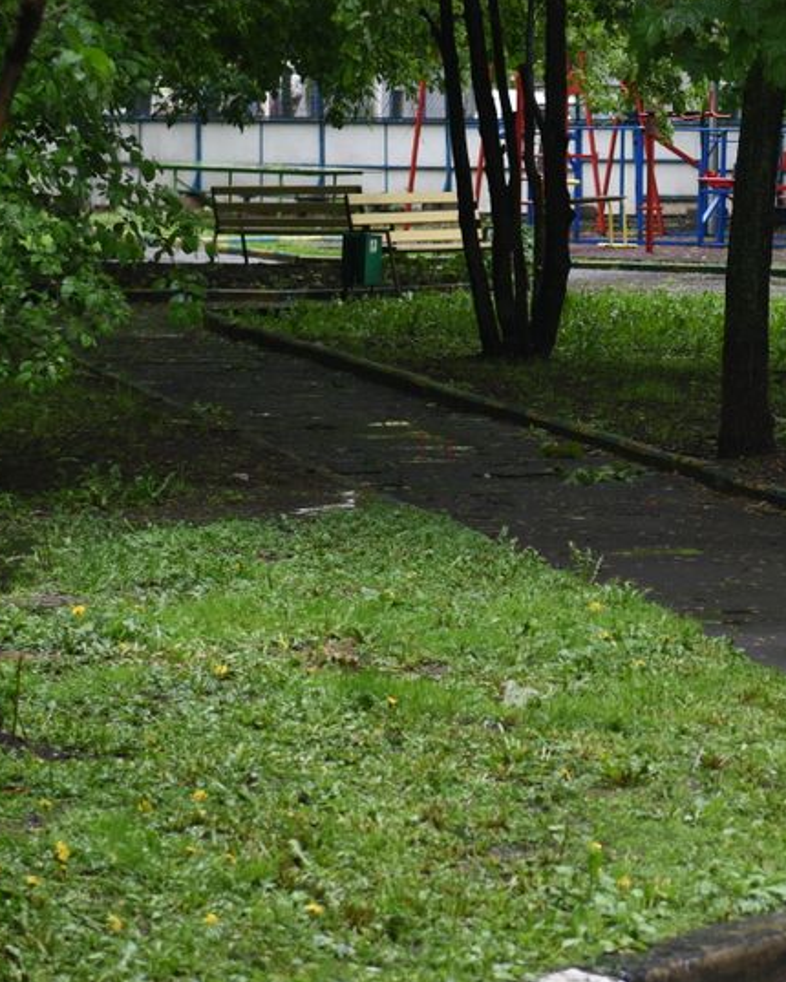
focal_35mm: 198
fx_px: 5754
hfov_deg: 7.7
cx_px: 925
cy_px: 219
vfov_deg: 9.7
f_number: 3.5
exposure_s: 1/500
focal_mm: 70
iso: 1250
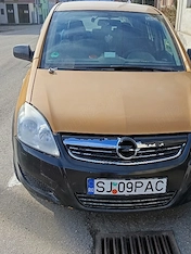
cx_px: 111
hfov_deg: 35.1
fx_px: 301
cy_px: 127
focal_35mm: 41
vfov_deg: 45.7
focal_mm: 5.31
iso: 50
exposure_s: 1/227
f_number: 1.7
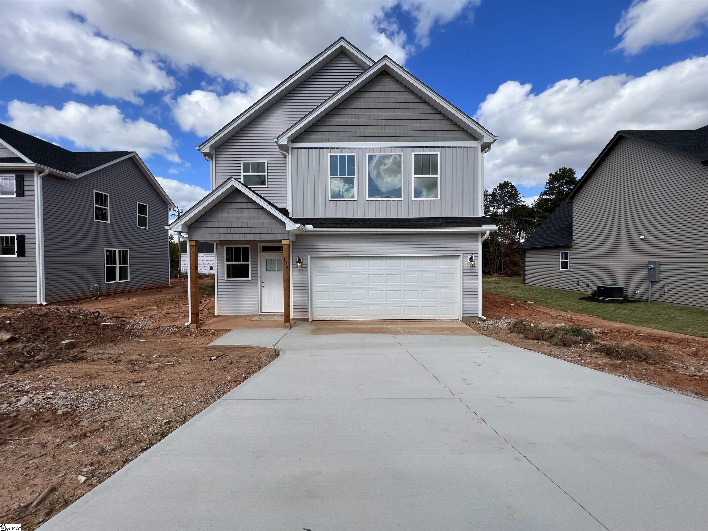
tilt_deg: -2.2
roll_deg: +0.1
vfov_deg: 89.9
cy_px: 266
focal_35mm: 13
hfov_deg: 106.2
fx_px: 266
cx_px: 354
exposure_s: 1/1410
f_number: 1.8
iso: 32
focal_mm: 1.57
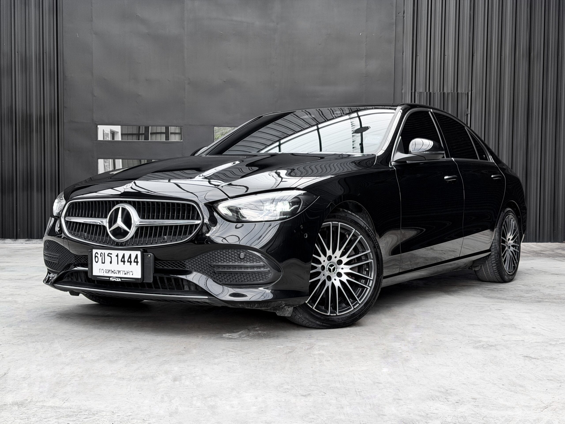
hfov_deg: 39.7
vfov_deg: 30.3
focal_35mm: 48
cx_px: 282
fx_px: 783
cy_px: 212
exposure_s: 1/120
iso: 64
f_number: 1.8
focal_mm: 6.76
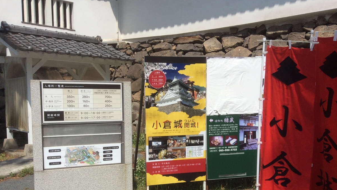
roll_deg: -0.5
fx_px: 313
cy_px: 123
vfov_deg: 33.5
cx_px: 168
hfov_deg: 56.6
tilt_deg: -5.3
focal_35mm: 35
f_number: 2.4
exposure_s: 1/1845
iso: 32
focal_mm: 3.3
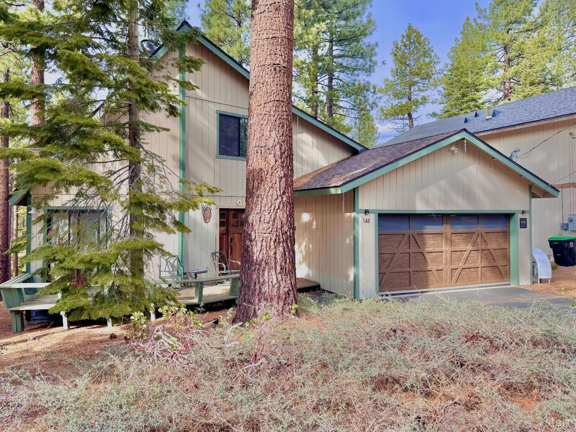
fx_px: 433
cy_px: 198
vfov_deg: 53.0
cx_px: 282
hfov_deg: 67.3
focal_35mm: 26
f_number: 1.78
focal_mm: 6.76
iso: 80
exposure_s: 1/1172
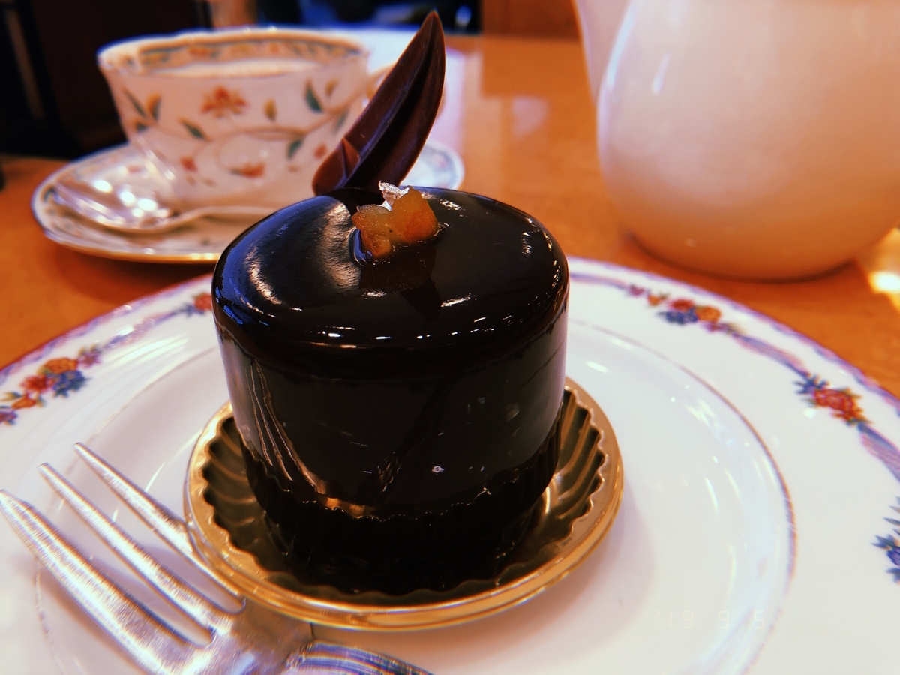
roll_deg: +0.7
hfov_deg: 63.4
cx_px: 450
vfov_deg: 49.7
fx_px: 728
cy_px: 338
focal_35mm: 28
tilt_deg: -29.4
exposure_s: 1/17
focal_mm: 3.99
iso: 40
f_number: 1.8
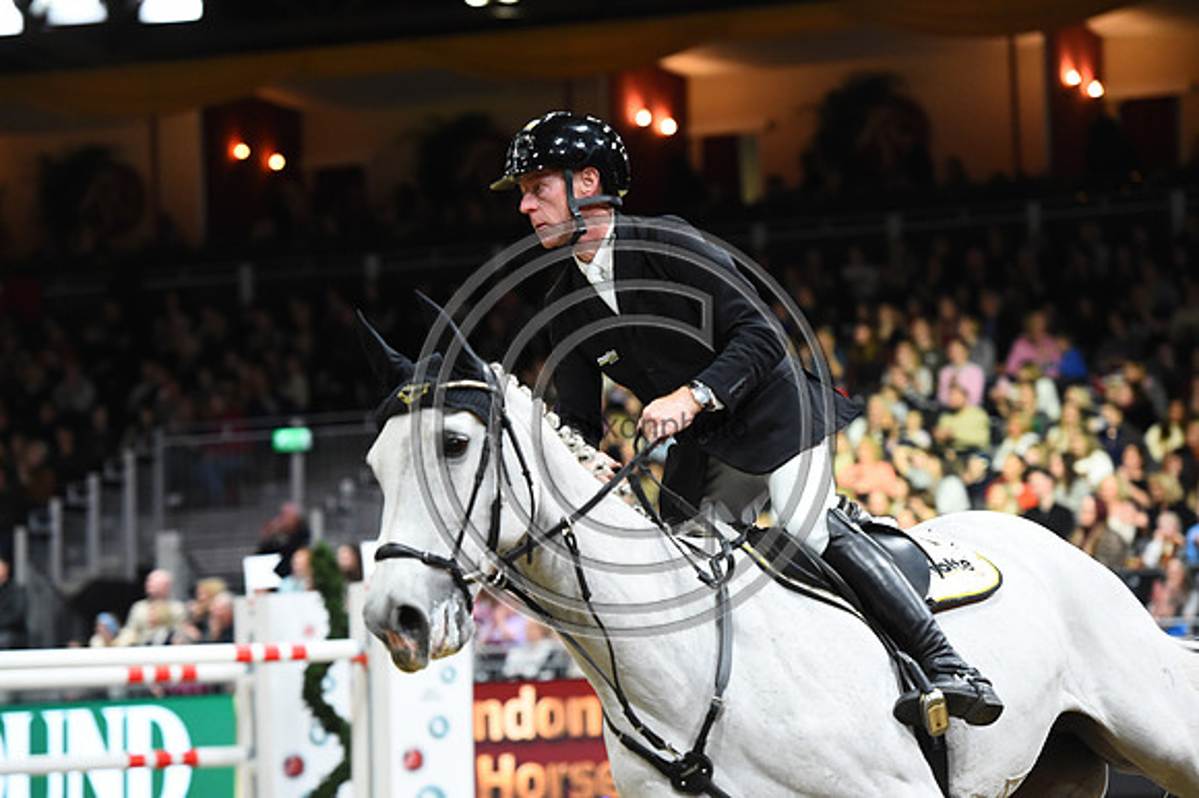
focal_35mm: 135
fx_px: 4494
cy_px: 399
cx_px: 600
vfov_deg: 10.1
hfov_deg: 15.2
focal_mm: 135
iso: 5000
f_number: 4
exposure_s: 1/800
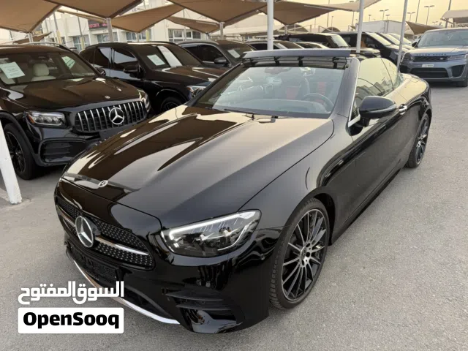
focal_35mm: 24
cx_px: 234
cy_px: 176
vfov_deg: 56.8
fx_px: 324
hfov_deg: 71.6
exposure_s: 1/335
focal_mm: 6.76
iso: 100
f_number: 1.78
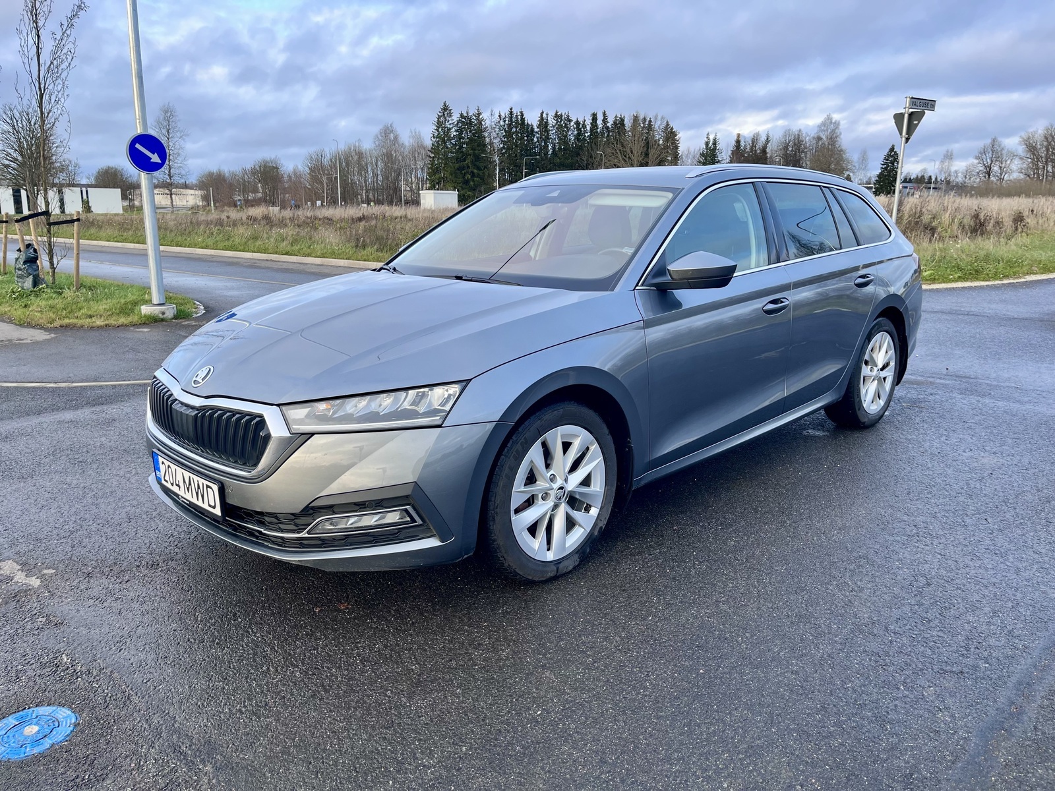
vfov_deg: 53.1
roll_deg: -0.1
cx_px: 528
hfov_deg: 67.3
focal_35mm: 26
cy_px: 396
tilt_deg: -12.6
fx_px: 792
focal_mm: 5.1
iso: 40
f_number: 1.6
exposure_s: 1/122
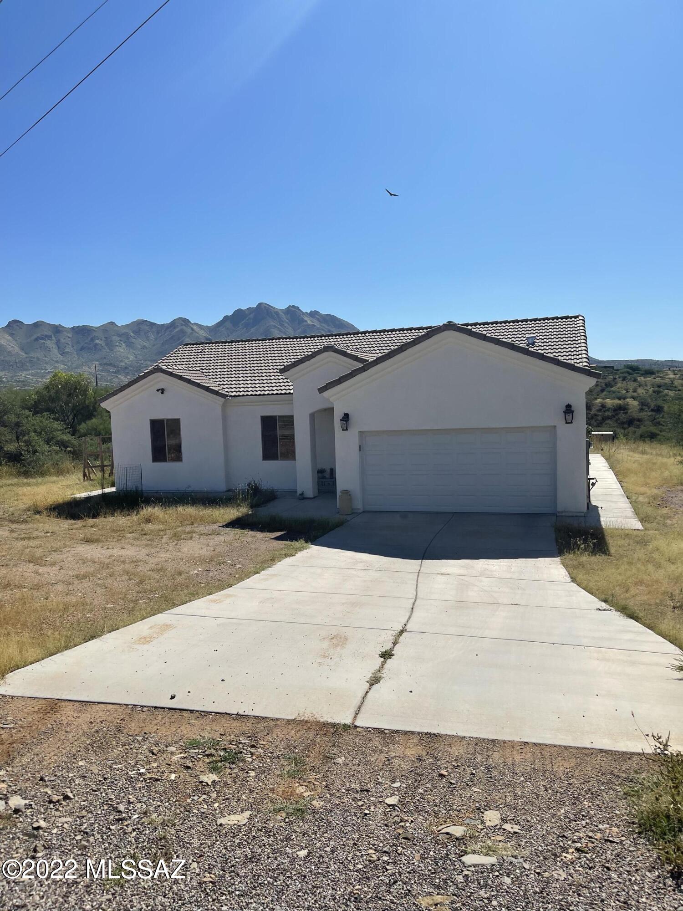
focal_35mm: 26
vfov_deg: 67.3
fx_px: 684
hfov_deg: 53.1
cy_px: 456
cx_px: 342
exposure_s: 1/8547
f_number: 1.6
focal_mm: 5.1
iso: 32
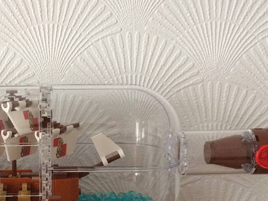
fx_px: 465
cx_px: 62
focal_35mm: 60
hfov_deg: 31.5
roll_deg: +1.2
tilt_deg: -8.8
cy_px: 140
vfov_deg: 24.3
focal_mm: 4.15
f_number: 2.2
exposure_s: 1/20
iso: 320
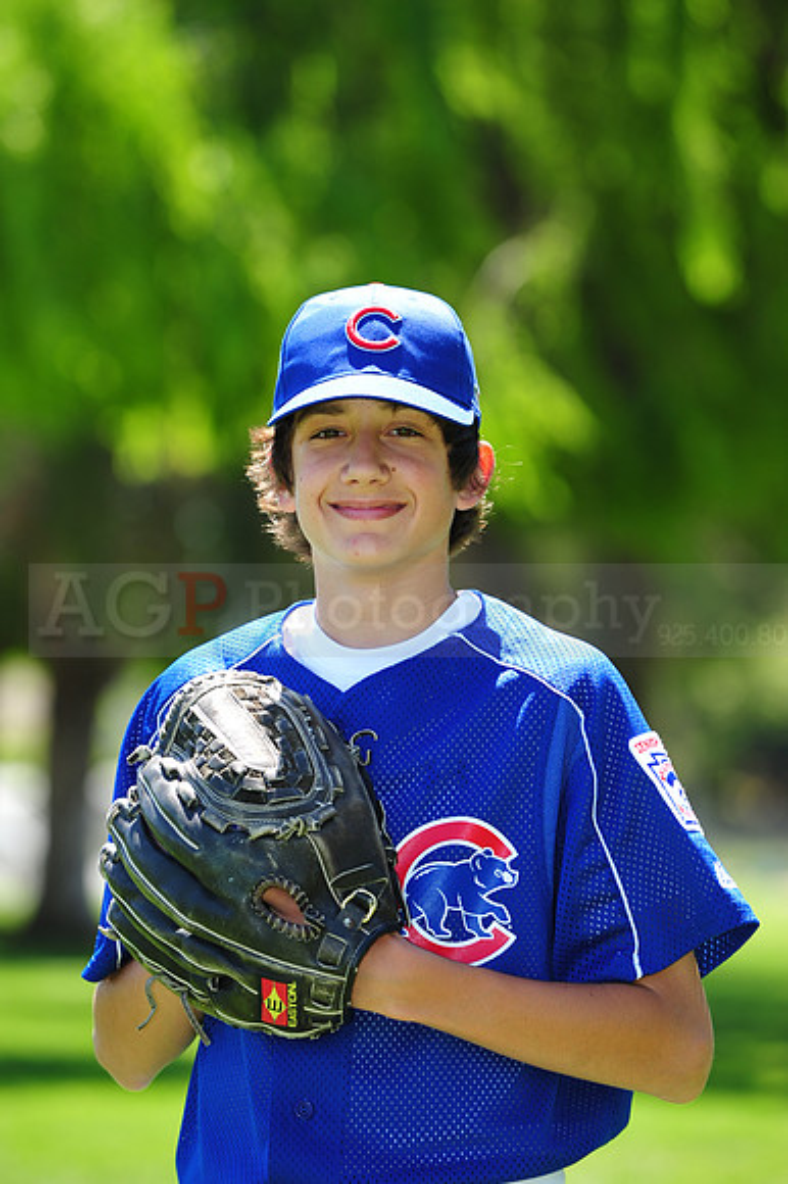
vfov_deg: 10.3
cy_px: 592
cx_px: 394
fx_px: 6574
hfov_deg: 6.9
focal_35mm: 200
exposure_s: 1/250
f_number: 5.6
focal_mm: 200
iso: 200
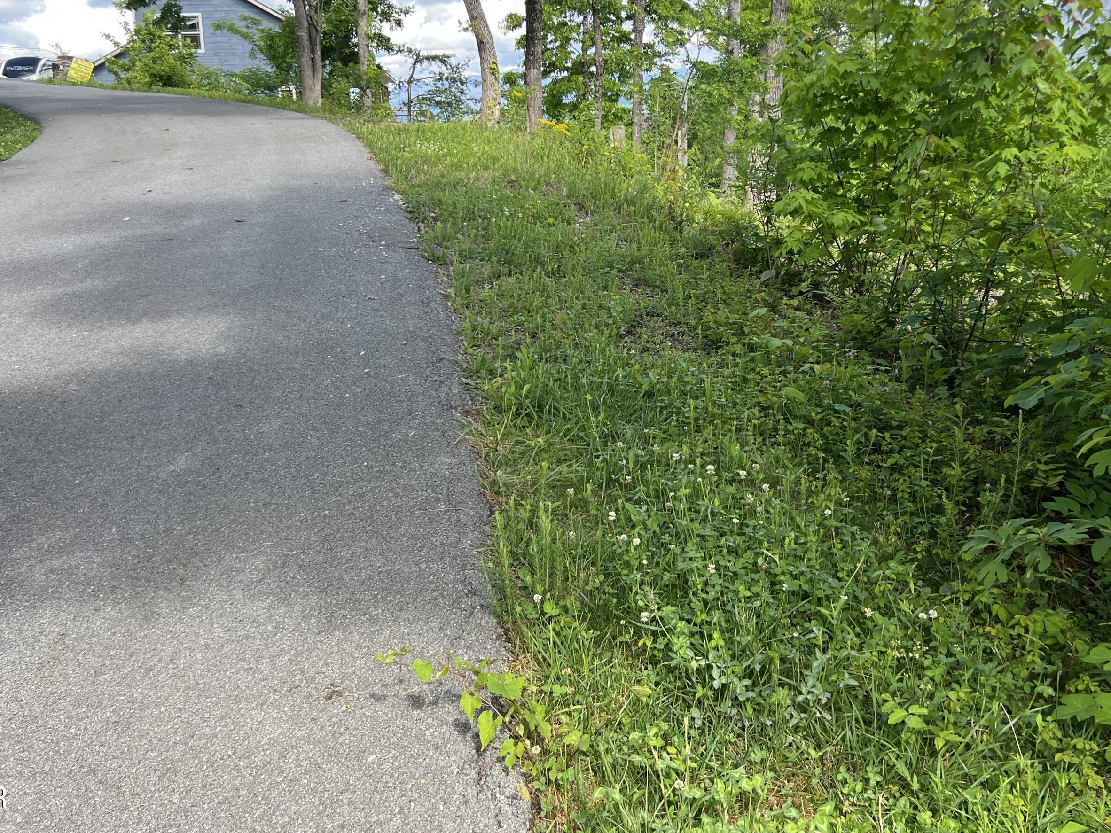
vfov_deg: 42.7
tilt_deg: -10.7
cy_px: 318
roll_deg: +3.0
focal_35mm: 33
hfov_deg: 55.3
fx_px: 1059
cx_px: 602
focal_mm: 5.7
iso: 50
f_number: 1.5
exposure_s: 1/700
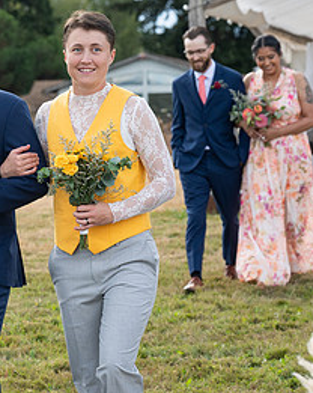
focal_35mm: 163
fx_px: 1892
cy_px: 216
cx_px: -48
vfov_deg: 11.9
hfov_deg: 9.3
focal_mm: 78
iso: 400
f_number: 4.5
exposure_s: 1/800
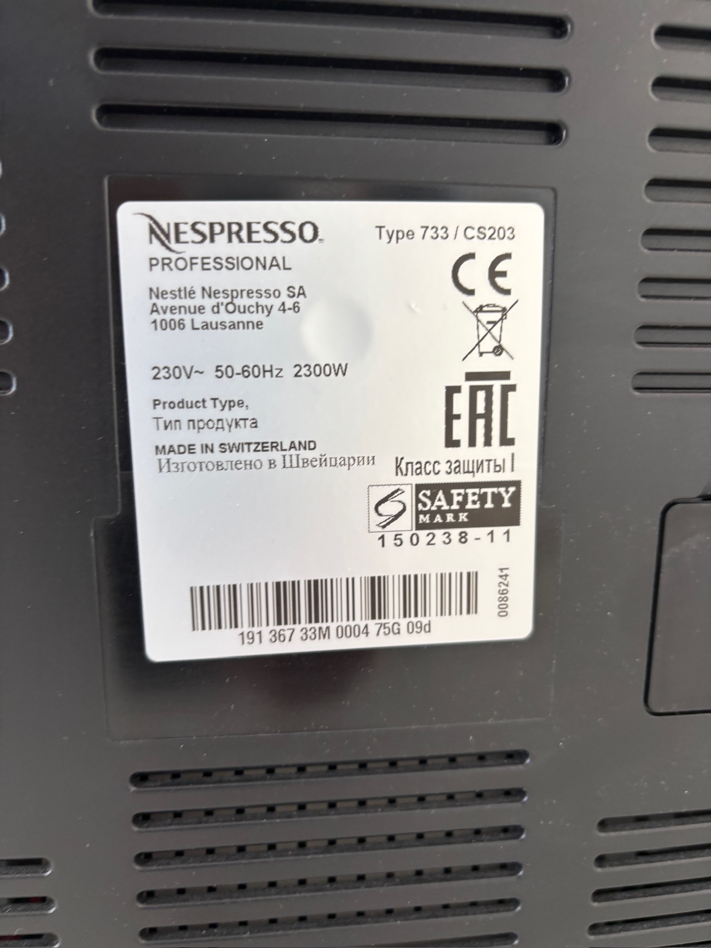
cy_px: 474
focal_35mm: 26
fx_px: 712
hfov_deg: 53.1
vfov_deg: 67.3
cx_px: 356
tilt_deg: -11.8
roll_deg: -2.5
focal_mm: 5.96
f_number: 1.6
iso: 125
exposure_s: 1/50
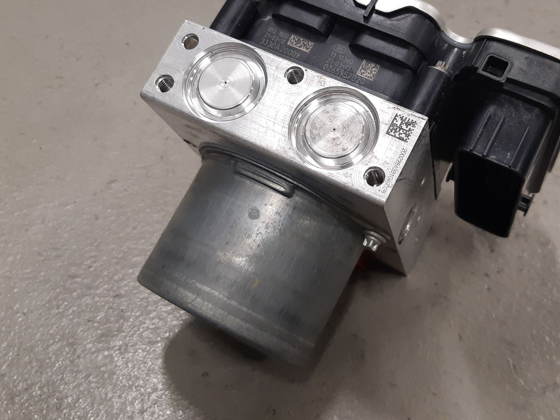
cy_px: 160
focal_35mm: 33
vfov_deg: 42.6
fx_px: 534
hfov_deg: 55.1
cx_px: 323
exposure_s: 1/50
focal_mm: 3.93
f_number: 1.7
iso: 100
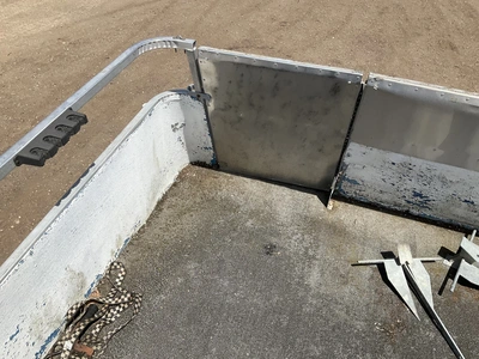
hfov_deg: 61.7
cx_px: 240
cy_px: 180
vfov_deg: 48.2
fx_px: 401
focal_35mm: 29
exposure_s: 1/2141
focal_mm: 3
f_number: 1.8
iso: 25
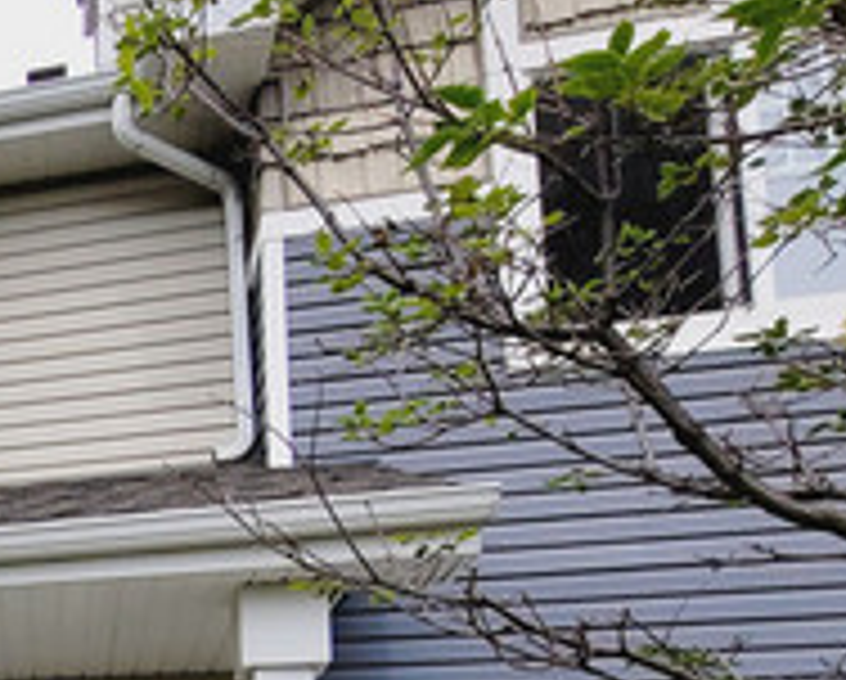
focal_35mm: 46
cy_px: 806
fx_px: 1154
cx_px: -398
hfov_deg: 28.1
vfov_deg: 28.7
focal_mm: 2.2
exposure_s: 1/1677
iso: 64
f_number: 2.2
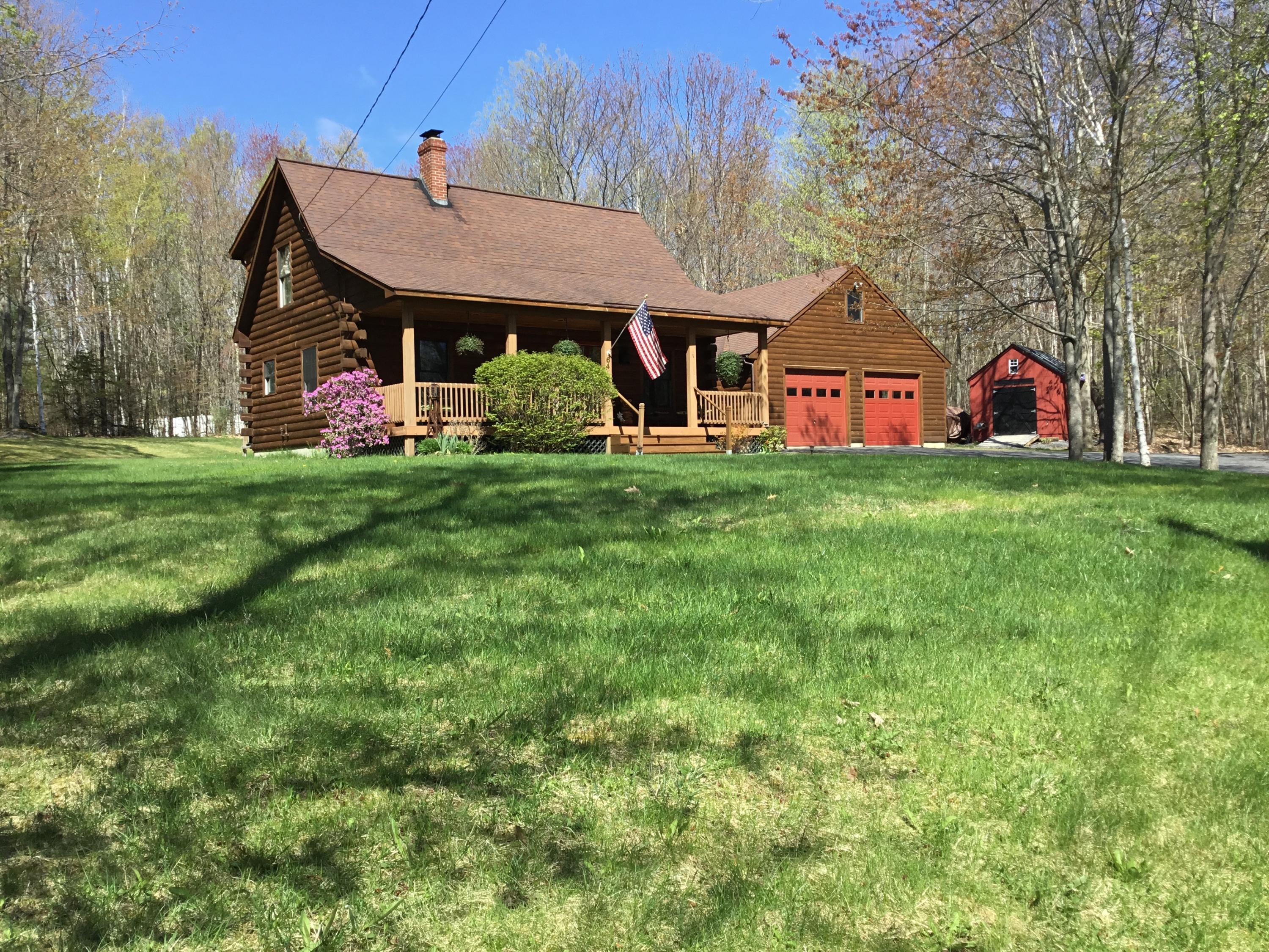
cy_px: 476
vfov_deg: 45.4
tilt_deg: +0.5
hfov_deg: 58.4
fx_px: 1136
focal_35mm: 31
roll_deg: +0.9
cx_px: 634
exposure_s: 1/727
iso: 25
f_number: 2.4
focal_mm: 3.3
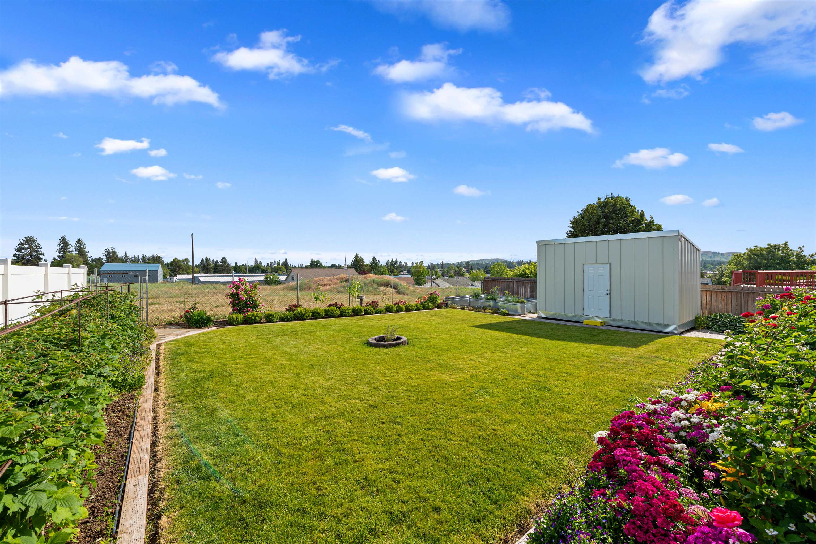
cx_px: 408
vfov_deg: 81.2
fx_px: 317
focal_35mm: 14
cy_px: 272
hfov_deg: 104.2
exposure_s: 1/80
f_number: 8
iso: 100
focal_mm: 14
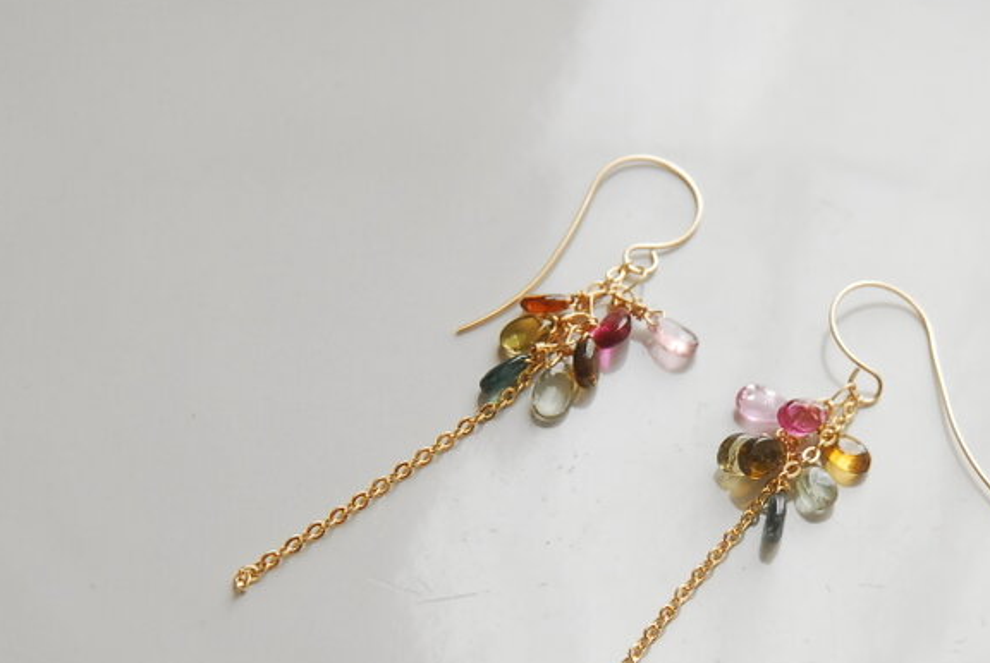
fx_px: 3769
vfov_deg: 10.0
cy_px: 469
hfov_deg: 14.9
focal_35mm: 137
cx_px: 758
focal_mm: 55
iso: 400
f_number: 7.1
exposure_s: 1/90
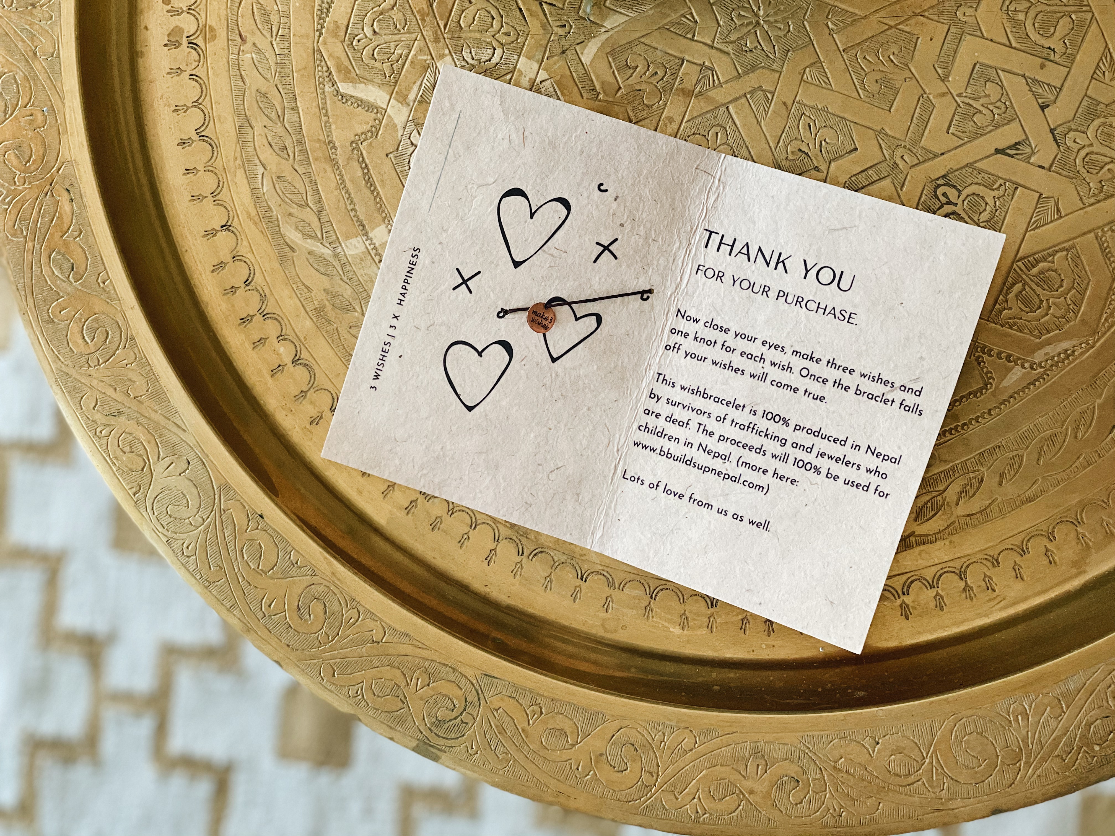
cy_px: 418
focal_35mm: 64
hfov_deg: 30.3
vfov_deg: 22.9
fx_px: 2061
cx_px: 558
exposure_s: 1/121
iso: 250
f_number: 2.2
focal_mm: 7.5
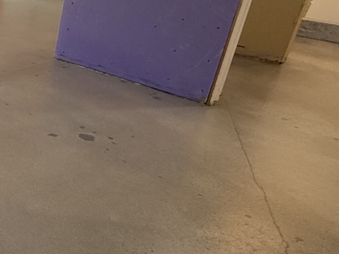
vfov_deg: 31.4
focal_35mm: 46
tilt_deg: -22.4
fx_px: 451
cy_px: 97
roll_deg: -1.1
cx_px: -103
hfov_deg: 31.5
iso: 160
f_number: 2.2
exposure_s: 1/99
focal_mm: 2.22
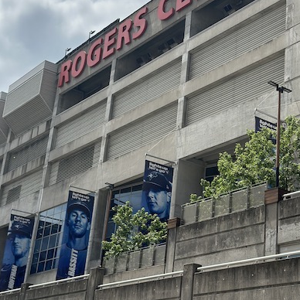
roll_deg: -2.9
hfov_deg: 24.6
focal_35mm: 70
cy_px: 110
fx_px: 686
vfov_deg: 24.6
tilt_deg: +23.3
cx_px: 185
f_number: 1.78
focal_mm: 6.86
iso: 100
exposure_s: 1/12048
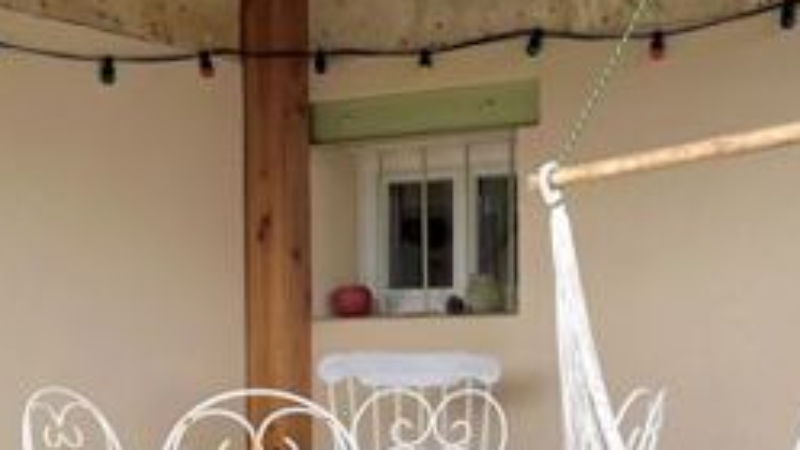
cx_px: 609
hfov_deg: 26.2
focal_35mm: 80
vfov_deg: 14.9
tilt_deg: -1.4
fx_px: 1697
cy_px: 402
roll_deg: +0.7
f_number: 1.5
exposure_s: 1/581
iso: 50
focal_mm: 5.7
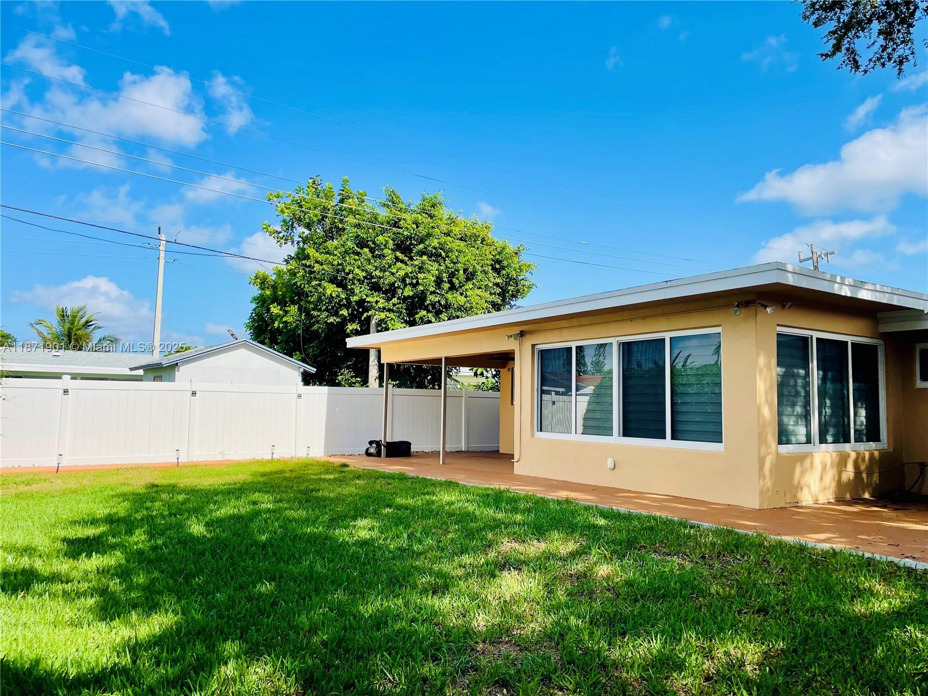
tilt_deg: +5.5
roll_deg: -0.1
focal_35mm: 26
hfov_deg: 67.3
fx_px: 697
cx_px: 464
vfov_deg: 53.1
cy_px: 348
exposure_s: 1/3125
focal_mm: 4.2
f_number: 1.6
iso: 32
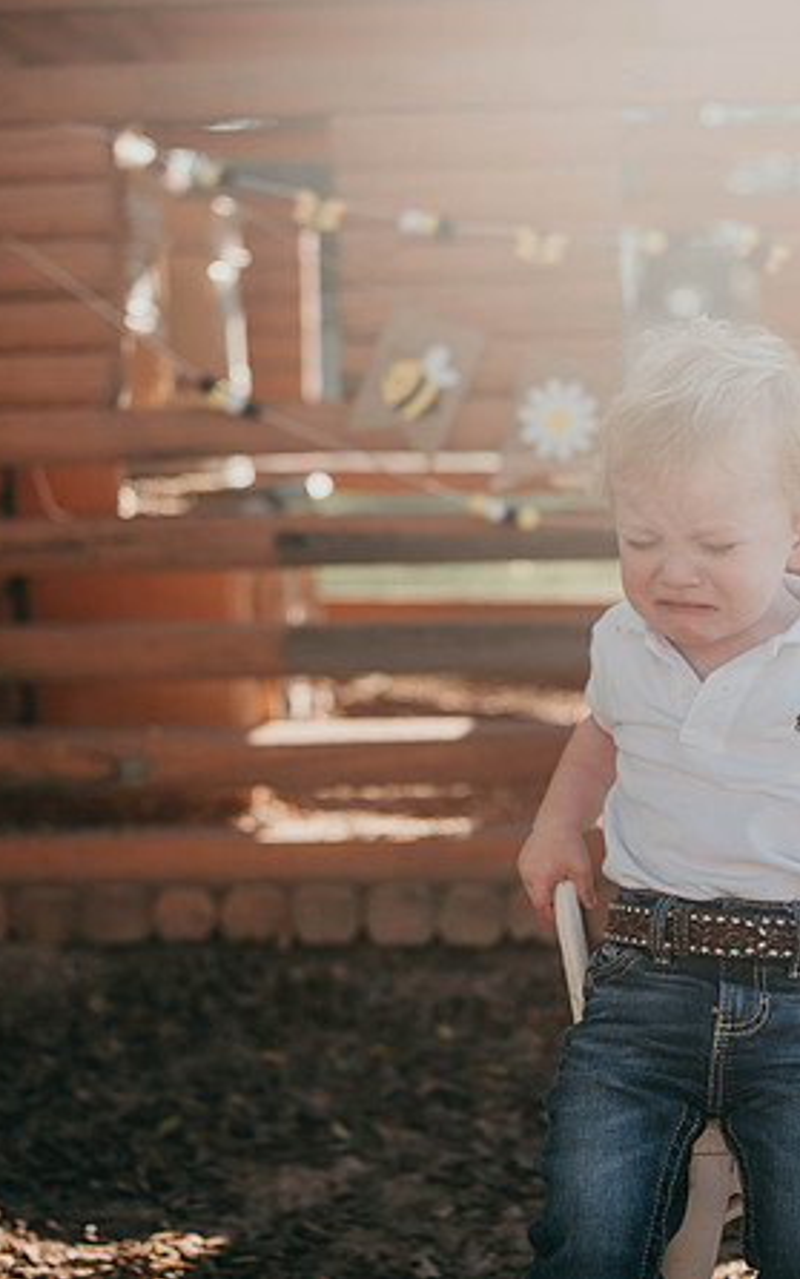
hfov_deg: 23.9
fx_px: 1883
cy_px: 637
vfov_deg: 37.5
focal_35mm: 54
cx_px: 530
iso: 64
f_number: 1.6
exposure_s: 1/1600
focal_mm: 35
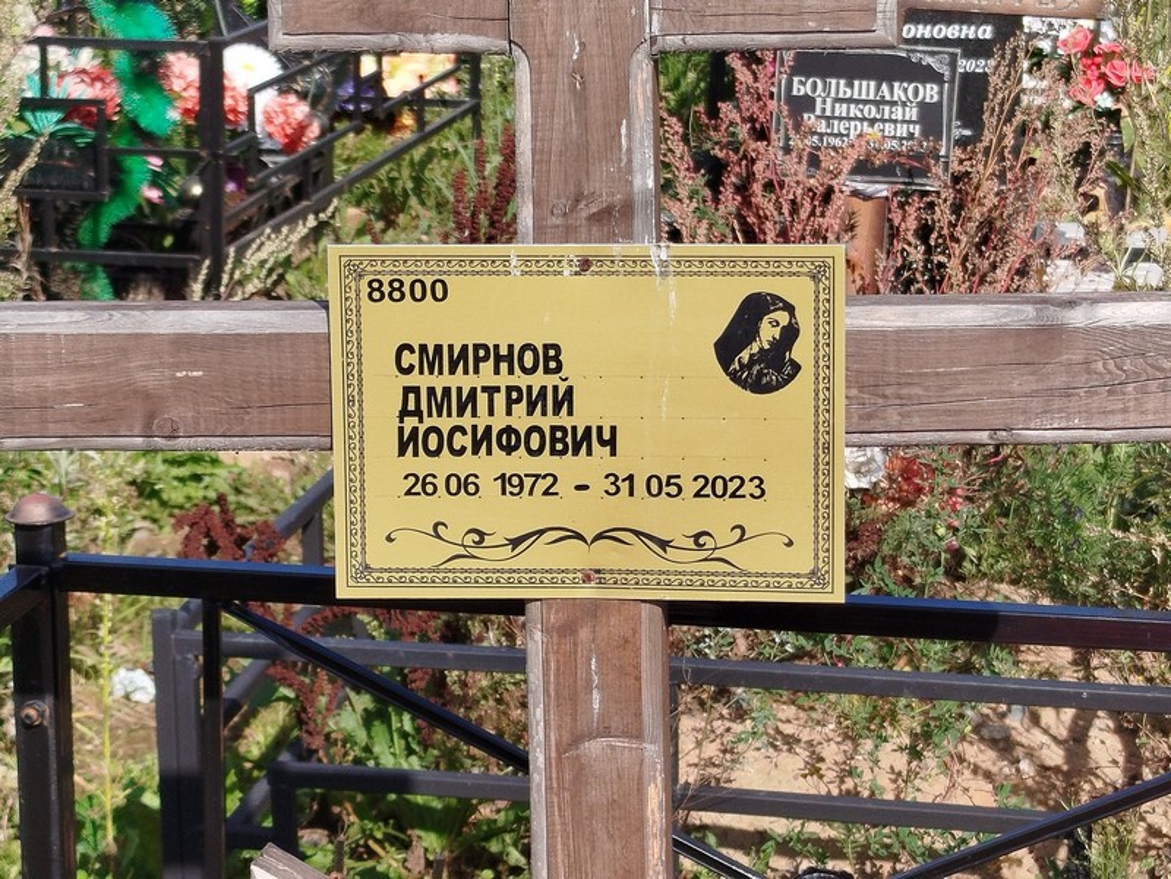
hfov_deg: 58.4
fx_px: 1049
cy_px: 440
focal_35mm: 31
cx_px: 586
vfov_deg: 45.4
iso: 50
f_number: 1.7
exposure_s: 1/646
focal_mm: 5.31
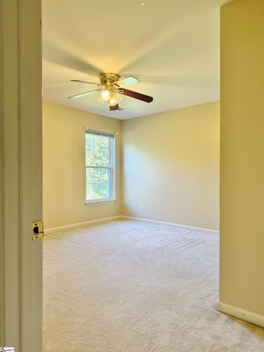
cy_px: 176
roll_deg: -0.2
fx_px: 244
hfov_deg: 56.8
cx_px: 132
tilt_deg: -1.4
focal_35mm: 24
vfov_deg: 71.6
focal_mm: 6.76
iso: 200
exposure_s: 1/121
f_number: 1.78
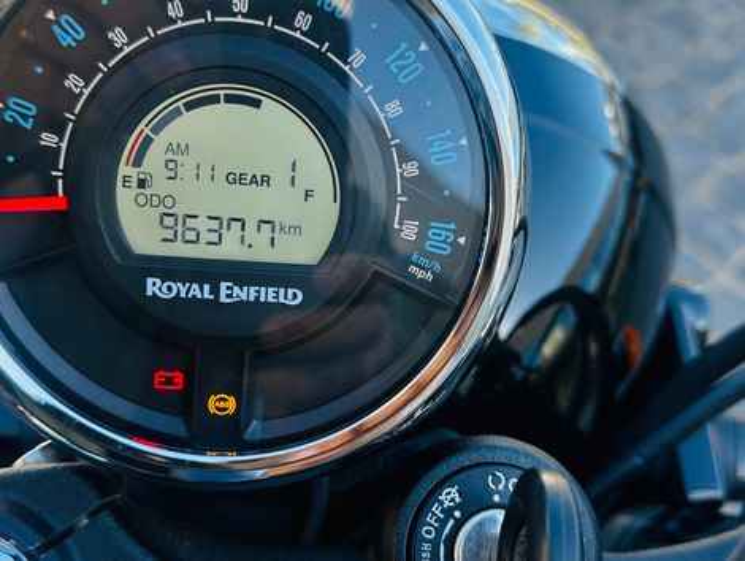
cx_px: 372
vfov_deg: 56.9
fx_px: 517
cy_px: 280
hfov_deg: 71.5
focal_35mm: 24
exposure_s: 1/221
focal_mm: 6.86
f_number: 1.78
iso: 64
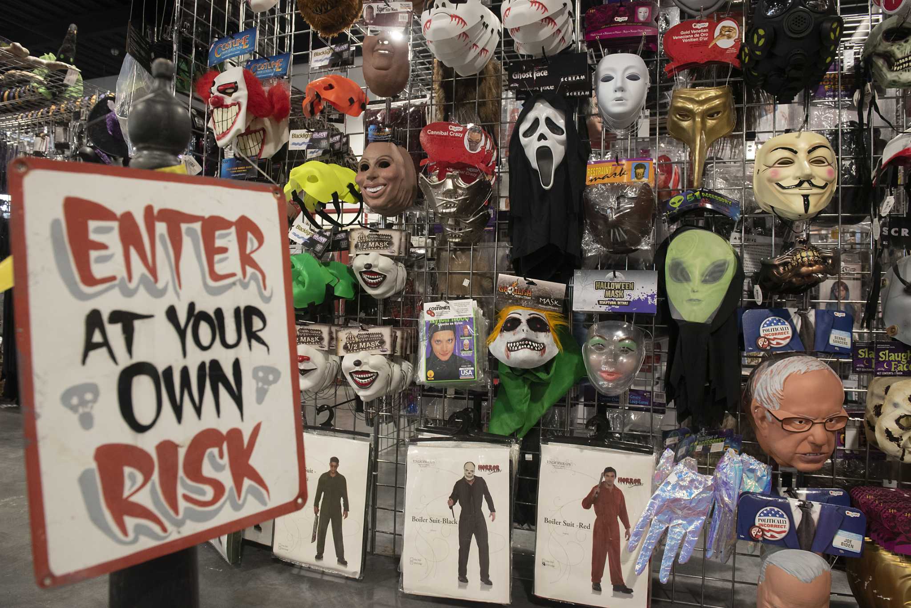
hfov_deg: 73.7
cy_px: 304
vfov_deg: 53.2
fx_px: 608
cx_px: 456
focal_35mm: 24
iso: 3200
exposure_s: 1/60
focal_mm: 24
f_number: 7.1
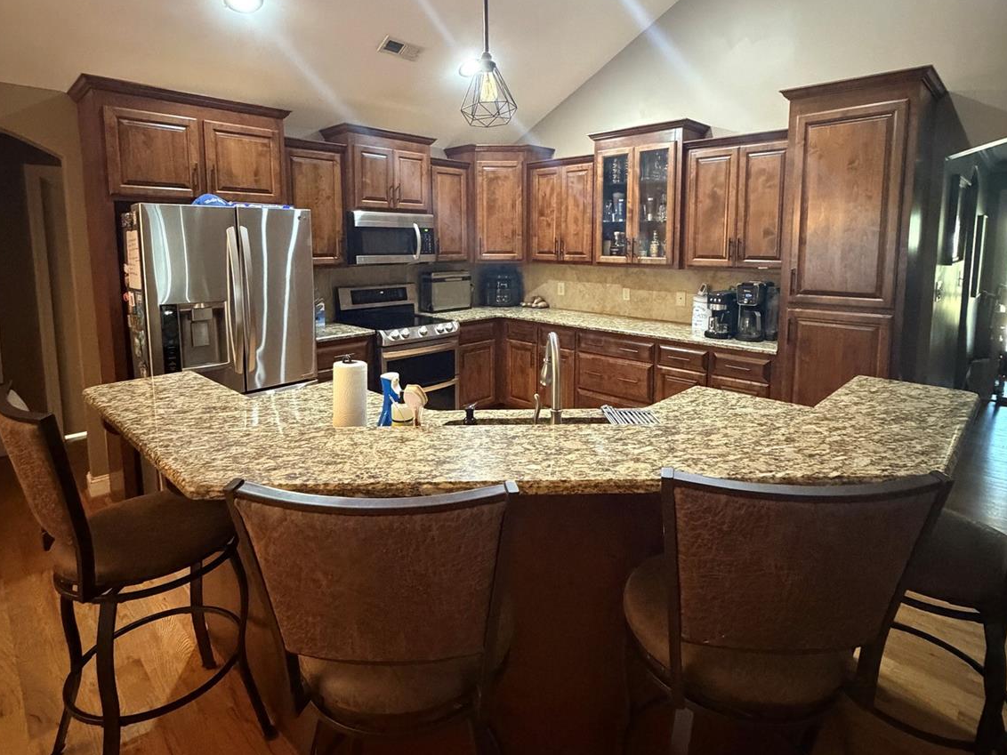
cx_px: 504
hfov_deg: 84.7
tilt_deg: -6.8
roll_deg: -0.2
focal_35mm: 19
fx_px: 553
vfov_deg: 68.0
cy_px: 303
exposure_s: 1/40
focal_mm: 2.22
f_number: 2.2
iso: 1250
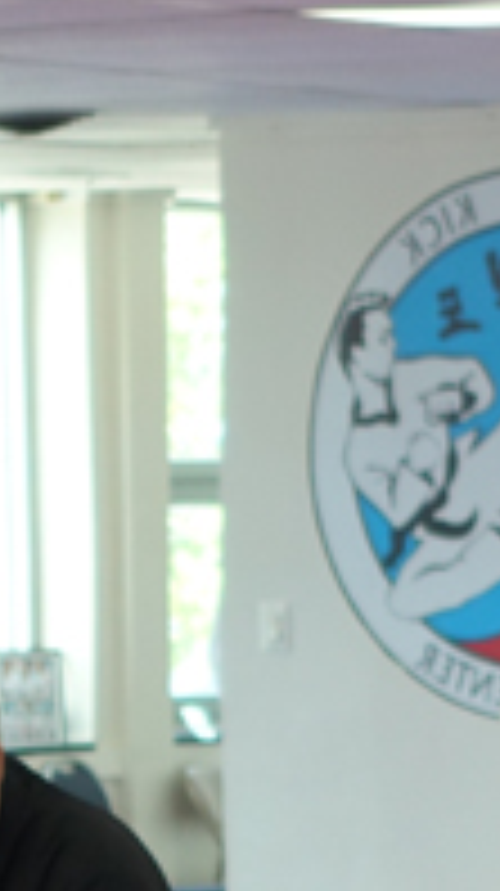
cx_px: 1275
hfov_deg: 3.7
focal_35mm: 320
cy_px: 1228
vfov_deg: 6.7
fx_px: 7562
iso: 200
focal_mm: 25.7
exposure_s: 1/80
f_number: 2.8
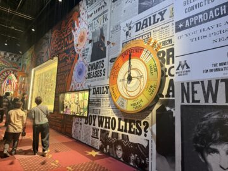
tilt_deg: +8.3
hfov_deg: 71.6
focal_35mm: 24
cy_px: 86
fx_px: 158
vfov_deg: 56.8
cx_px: 114
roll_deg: -4.2
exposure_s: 1/39
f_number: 1.78
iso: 1000
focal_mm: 6.76
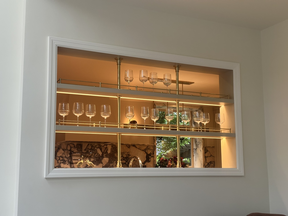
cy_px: 108
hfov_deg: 39.7
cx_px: 144
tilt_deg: +8.0
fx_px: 399
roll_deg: -0.1
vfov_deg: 30.3
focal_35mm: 48
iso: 80
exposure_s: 1/94
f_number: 1.78
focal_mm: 6.86
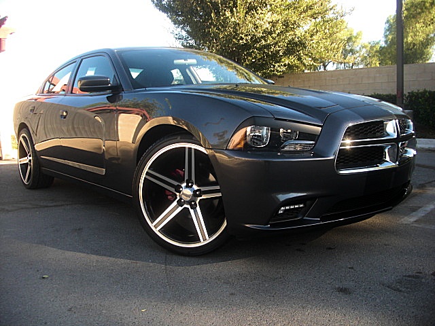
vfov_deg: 39.7
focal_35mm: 36
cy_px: 163
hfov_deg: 51.4
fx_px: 452
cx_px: 218
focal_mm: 6.3
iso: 50
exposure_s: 1/125
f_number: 2.8
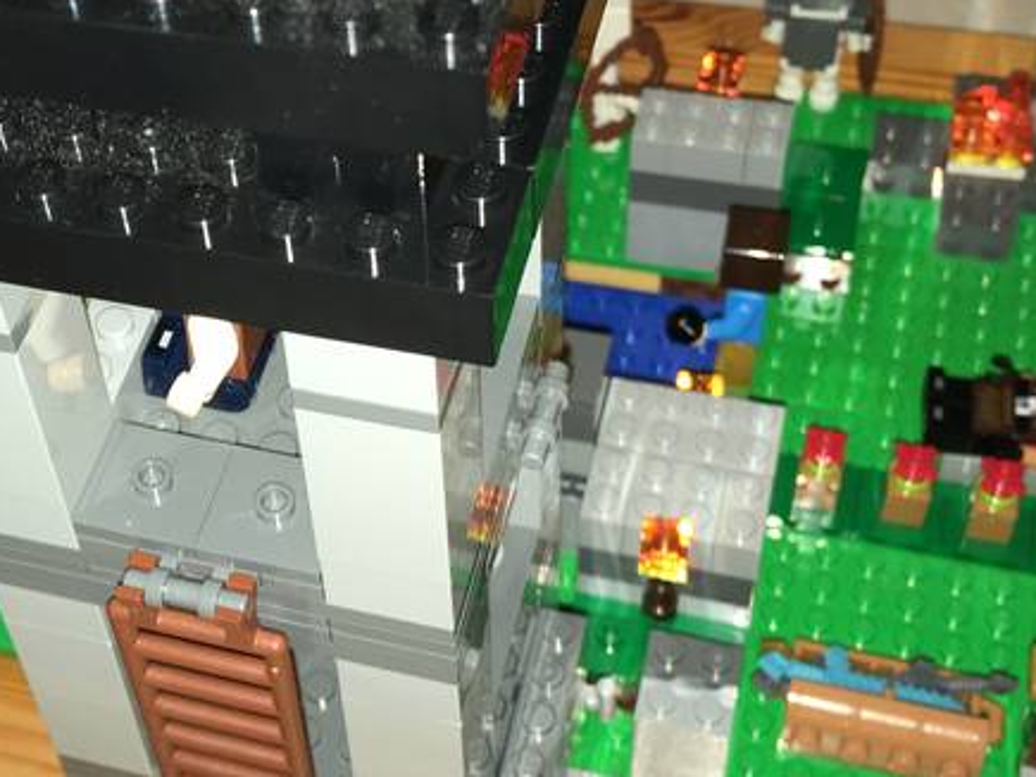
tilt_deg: -47.6
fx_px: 1795
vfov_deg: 24.3
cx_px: 262
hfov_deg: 31.6
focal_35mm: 60
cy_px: 285
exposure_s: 1/22
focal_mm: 4.15
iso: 25
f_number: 2.2
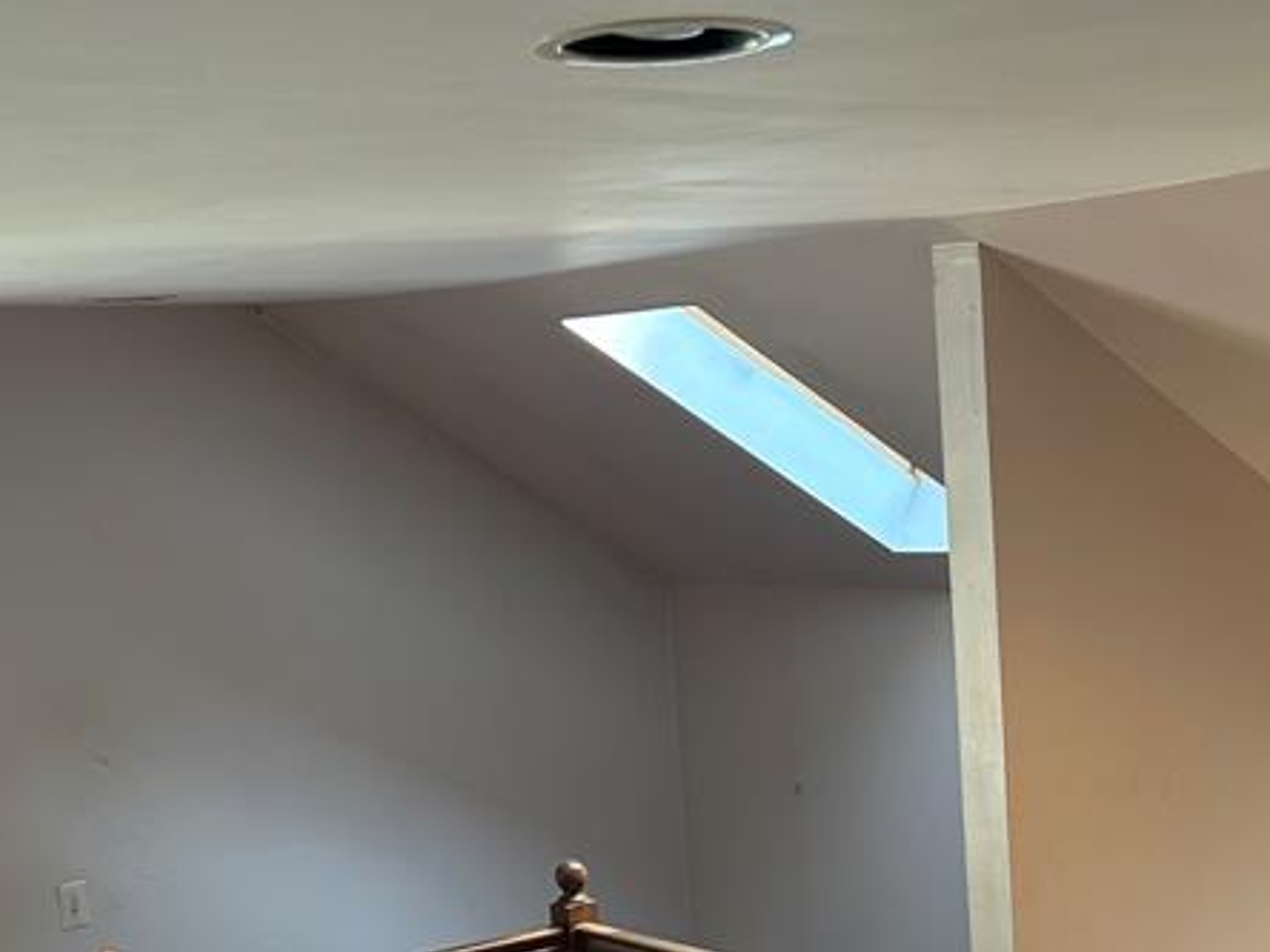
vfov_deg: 24.0
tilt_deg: -10.0
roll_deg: +3.0
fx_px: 2201
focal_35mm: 60
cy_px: 772
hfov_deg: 31.9
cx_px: 864
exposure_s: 1/60
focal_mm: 5.7
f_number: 1.5
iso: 125
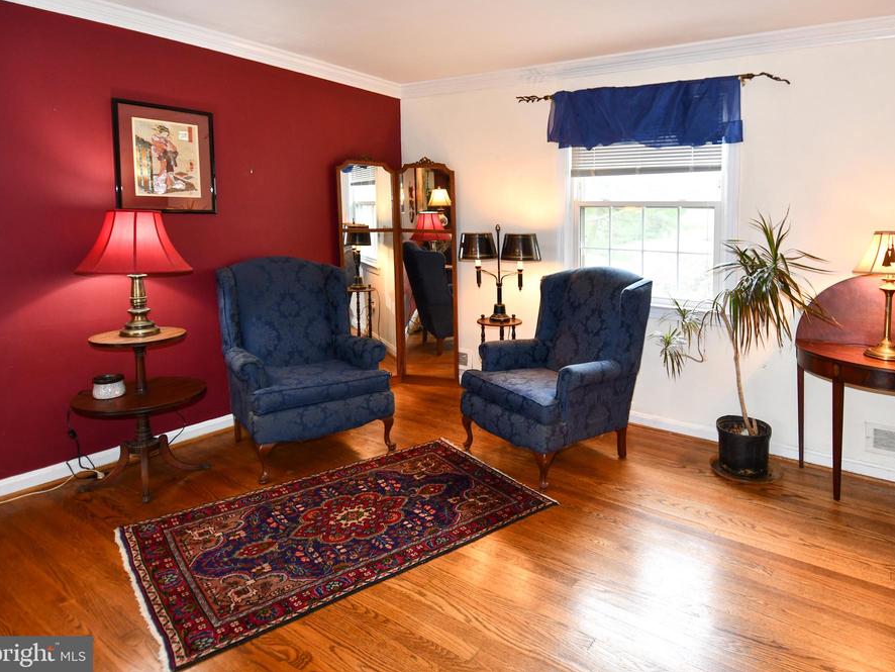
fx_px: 517
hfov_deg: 81.4
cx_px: 498
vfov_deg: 66.0
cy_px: 328
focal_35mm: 20
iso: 800
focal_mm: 12
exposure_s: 1/60
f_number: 4
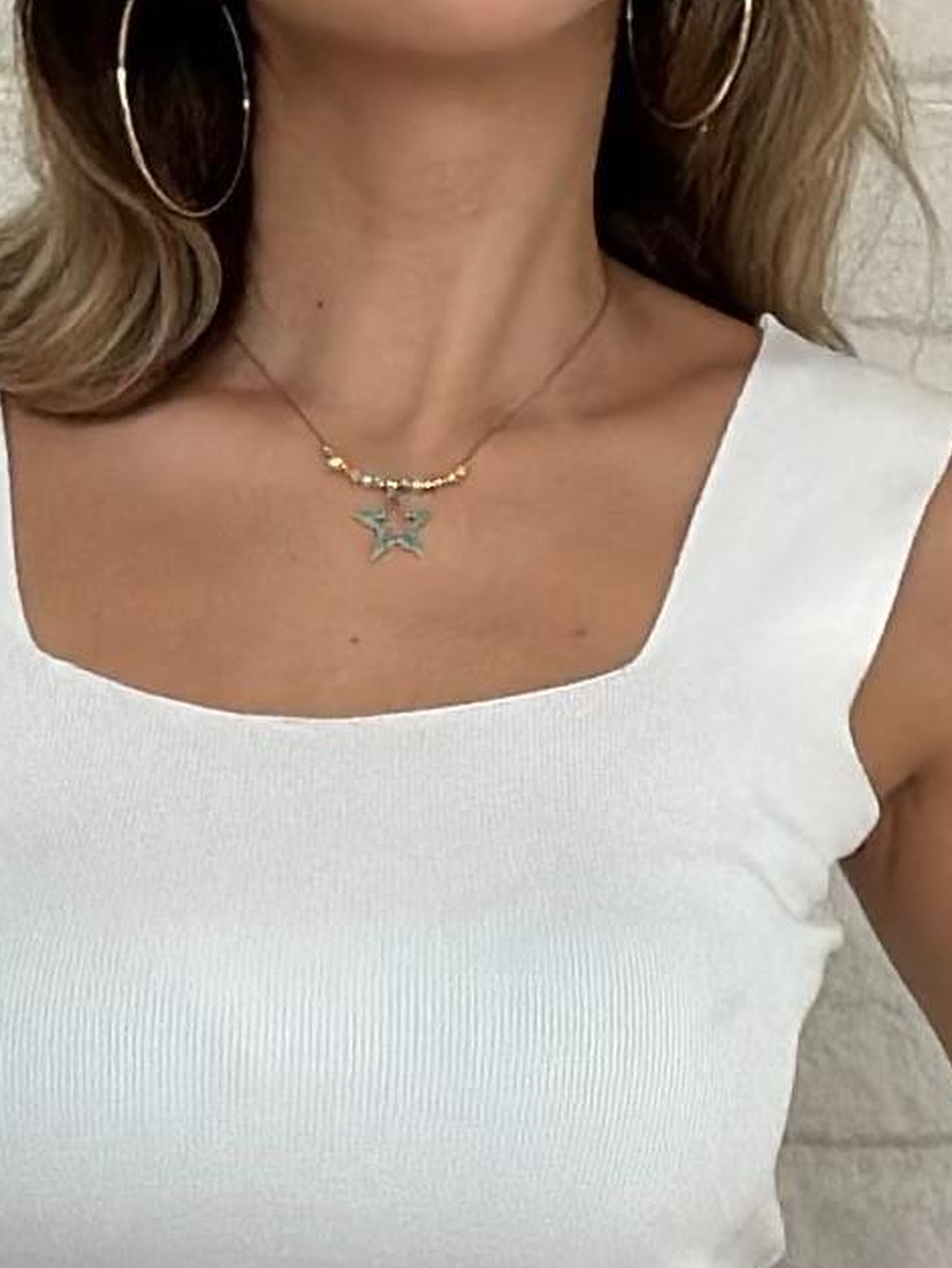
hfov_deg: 4.8
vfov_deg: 6.3
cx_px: 300
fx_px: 11323
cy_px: 2433
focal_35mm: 309
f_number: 1.78
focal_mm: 6.86
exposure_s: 1/337
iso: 80
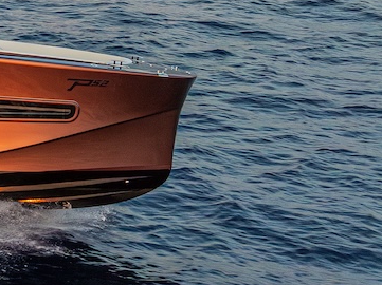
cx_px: -304
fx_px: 1025
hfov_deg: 17.3
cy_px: -79
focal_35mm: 93
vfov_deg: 15.2
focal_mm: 12.29
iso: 200
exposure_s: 1/320
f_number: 6.3
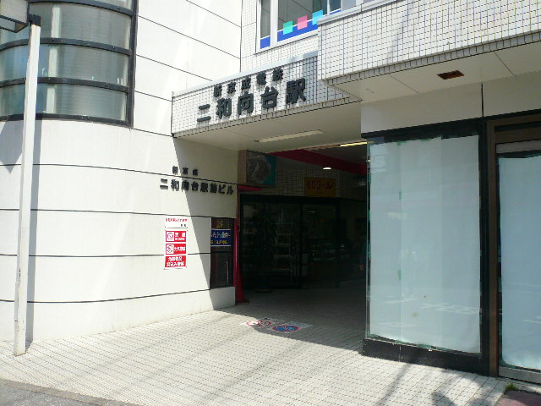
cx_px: 270
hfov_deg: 63.4
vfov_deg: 49.7
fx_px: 438
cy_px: 203
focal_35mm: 28
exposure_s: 1/200
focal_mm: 4.6
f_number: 8
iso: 100
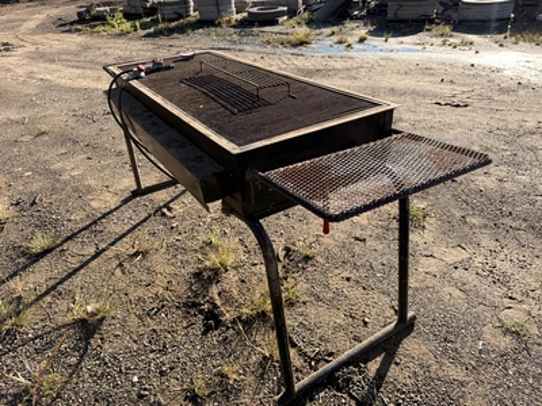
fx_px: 376
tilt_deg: -27.0
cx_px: 271
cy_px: 203
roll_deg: +5.0
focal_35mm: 24
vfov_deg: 56.8
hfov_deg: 71.6
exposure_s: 1/1949
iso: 80
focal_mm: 6.76
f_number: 1.78
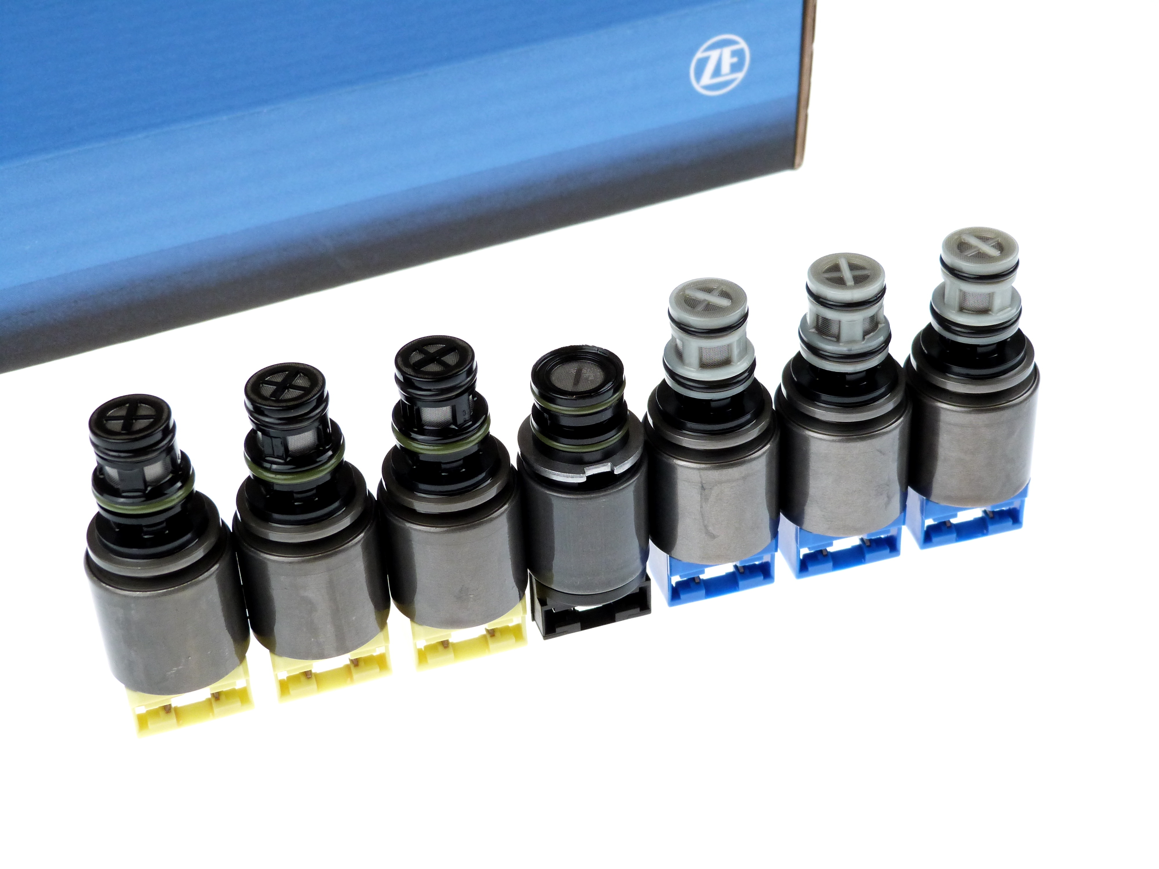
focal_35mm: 56
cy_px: 434
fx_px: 1875
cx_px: 580
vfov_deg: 26.1
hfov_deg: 34.3
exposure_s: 1/250
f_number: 3.2
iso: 250
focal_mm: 10
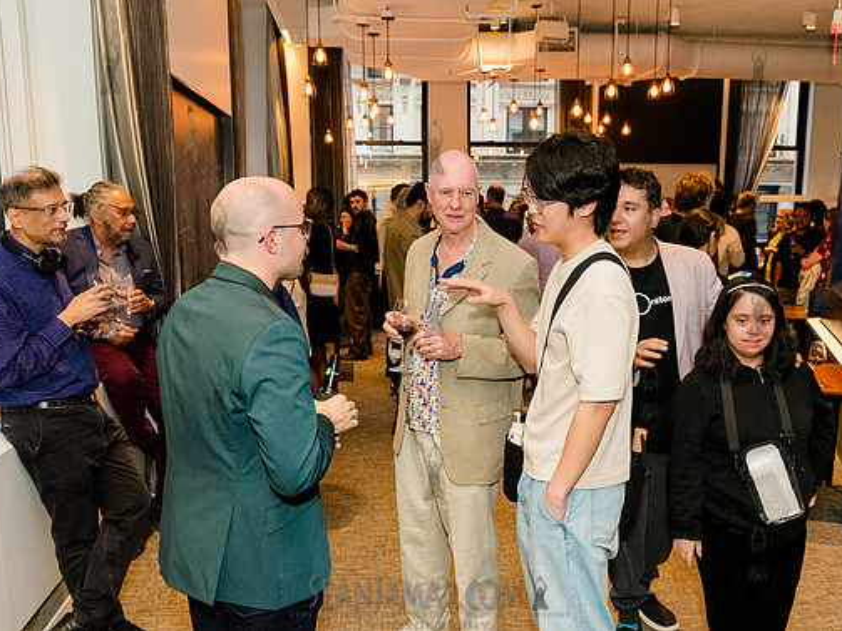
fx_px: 778
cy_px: 332
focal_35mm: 32
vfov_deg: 44.1
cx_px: 457
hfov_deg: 56.7
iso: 6400
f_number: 4.5
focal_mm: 24
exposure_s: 1/250
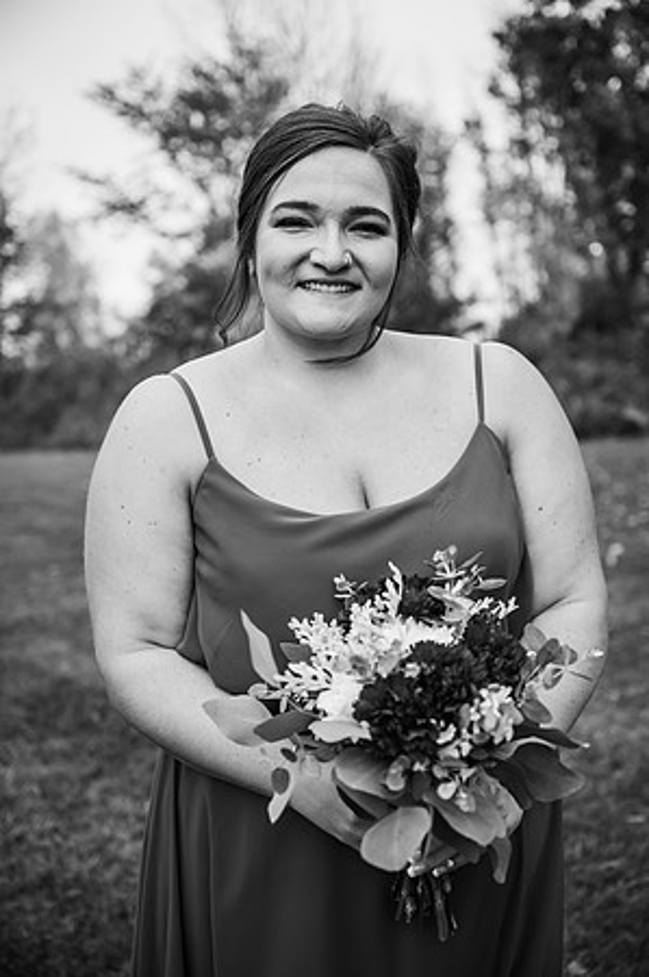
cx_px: 324
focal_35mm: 44
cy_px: 488
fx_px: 1192
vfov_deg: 44.5
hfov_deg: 30.4
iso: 200
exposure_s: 1/1000
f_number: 3.2
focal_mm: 44
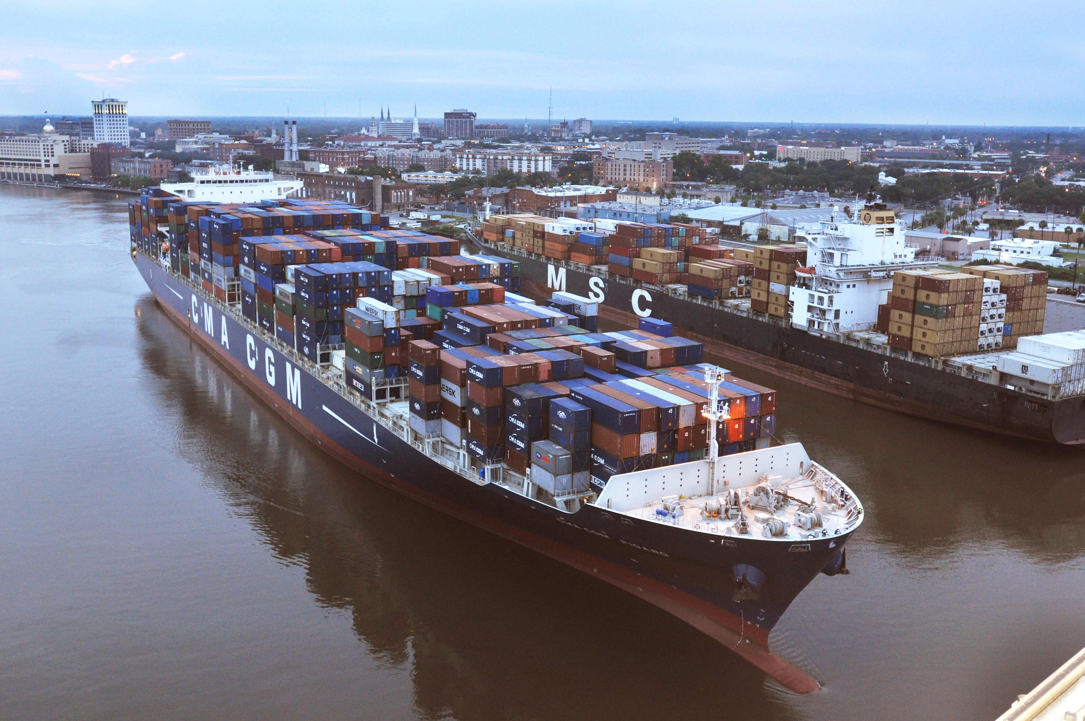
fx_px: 1084
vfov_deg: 36.8
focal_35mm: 36
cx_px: 542
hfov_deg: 53.2
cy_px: 360
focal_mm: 24
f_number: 5
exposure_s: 1/60
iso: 400
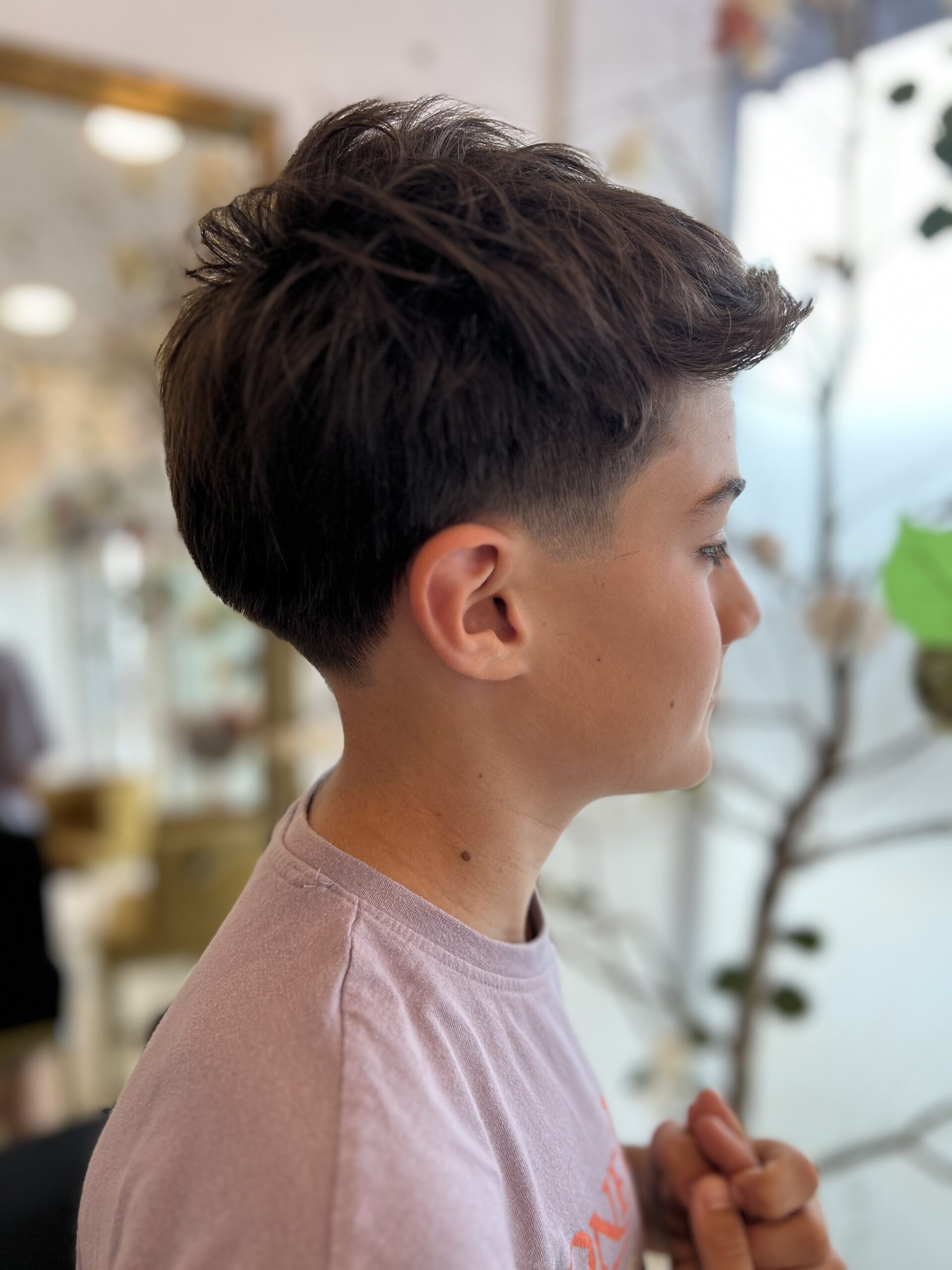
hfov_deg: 53.1
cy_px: 635
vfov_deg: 67.3
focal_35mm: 26
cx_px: 476
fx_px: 953
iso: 32
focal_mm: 5.7
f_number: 1.5
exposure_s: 1/151
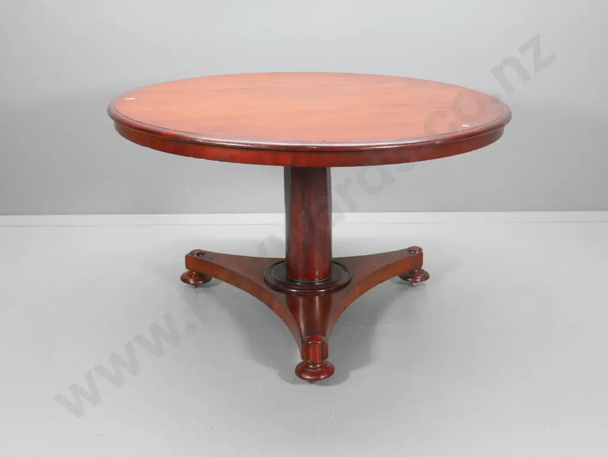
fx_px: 808
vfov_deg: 31.5
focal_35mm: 46
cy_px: 228
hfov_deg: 41.2
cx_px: 304
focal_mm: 23
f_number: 4.9
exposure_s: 1/60
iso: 3200
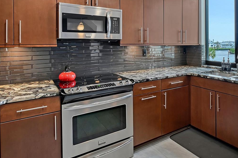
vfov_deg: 51.3
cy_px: 44
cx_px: 139
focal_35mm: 24
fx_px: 159
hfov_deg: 73.2
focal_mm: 10
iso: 800
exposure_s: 1/400
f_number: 10
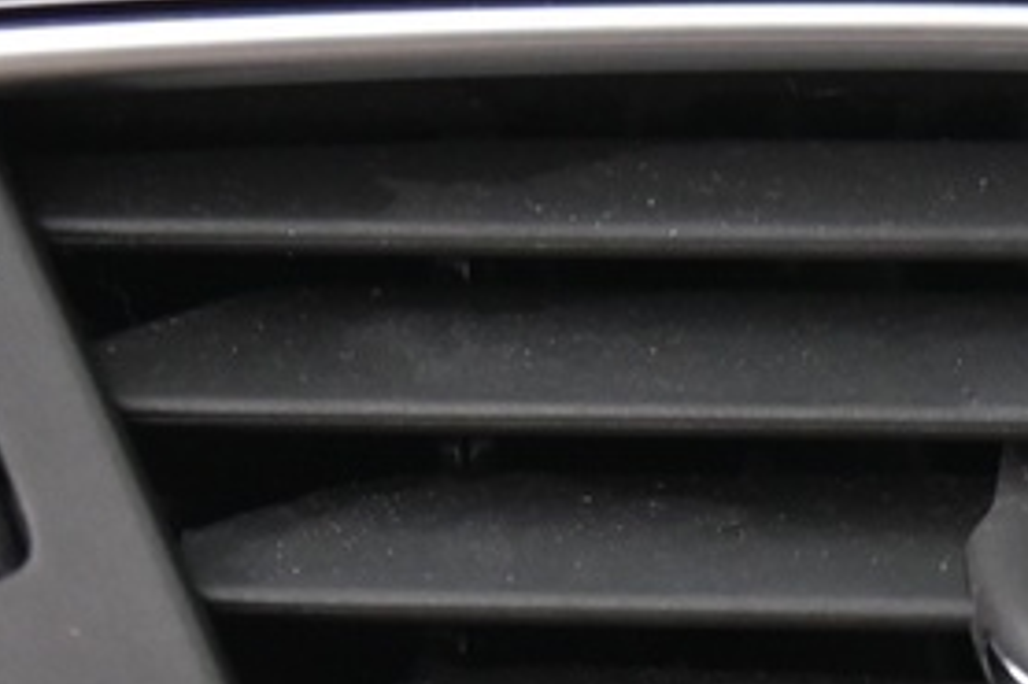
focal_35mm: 222
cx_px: 1324
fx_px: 6335
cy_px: 1690
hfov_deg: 9.1
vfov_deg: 5.9
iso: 2000
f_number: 4
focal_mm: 38
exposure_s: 1/13
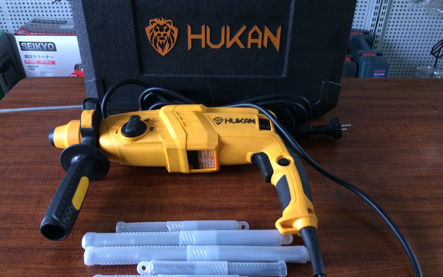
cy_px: 114
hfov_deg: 61.2
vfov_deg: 40.5
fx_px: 374
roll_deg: -1.3
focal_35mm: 31
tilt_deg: -32.4
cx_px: 222
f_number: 2.2
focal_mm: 4.15
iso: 320
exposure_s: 1/20
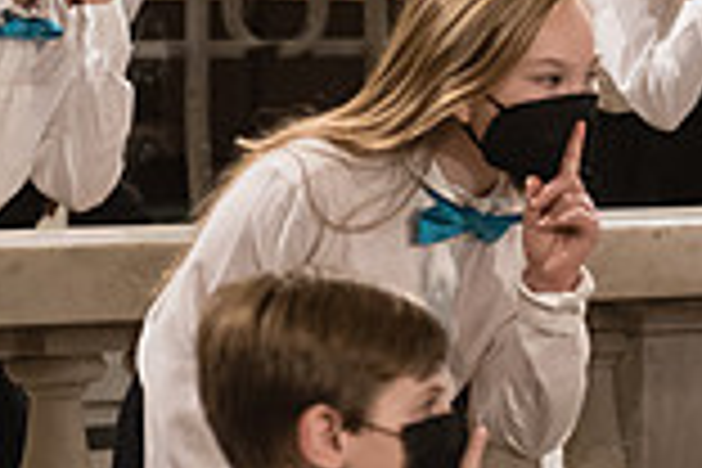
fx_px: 6649
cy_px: 83
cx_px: 1017
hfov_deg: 6.0
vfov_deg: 4.0
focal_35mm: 341
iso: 4000
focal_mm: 92
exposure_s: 1/200
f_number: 4
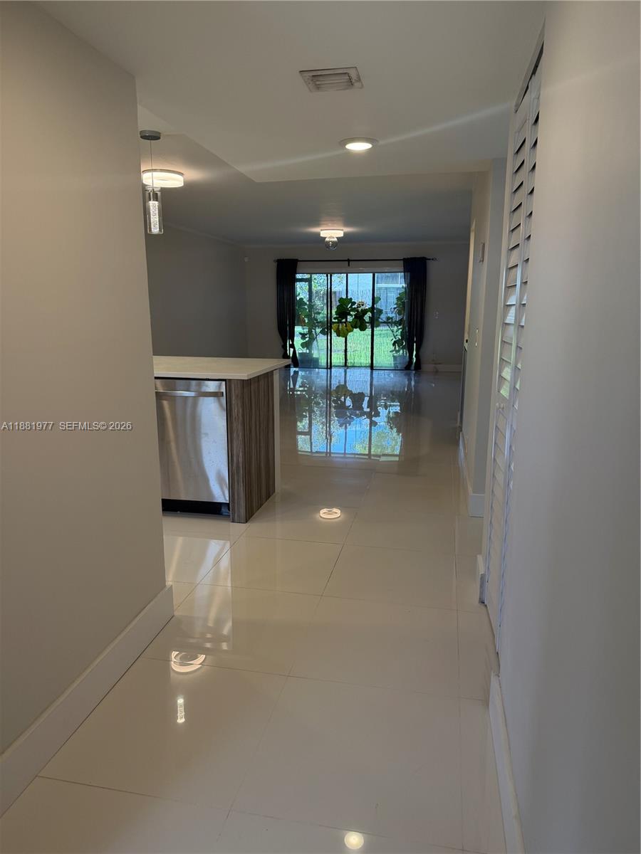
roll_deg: -0.4
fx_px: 593
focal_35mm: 24
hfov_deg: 56.8
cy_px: 427
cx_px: 320
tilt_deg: -12.3
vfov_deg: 71.6
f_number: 1.78
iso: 100
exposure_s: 1/197
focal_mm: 6.76
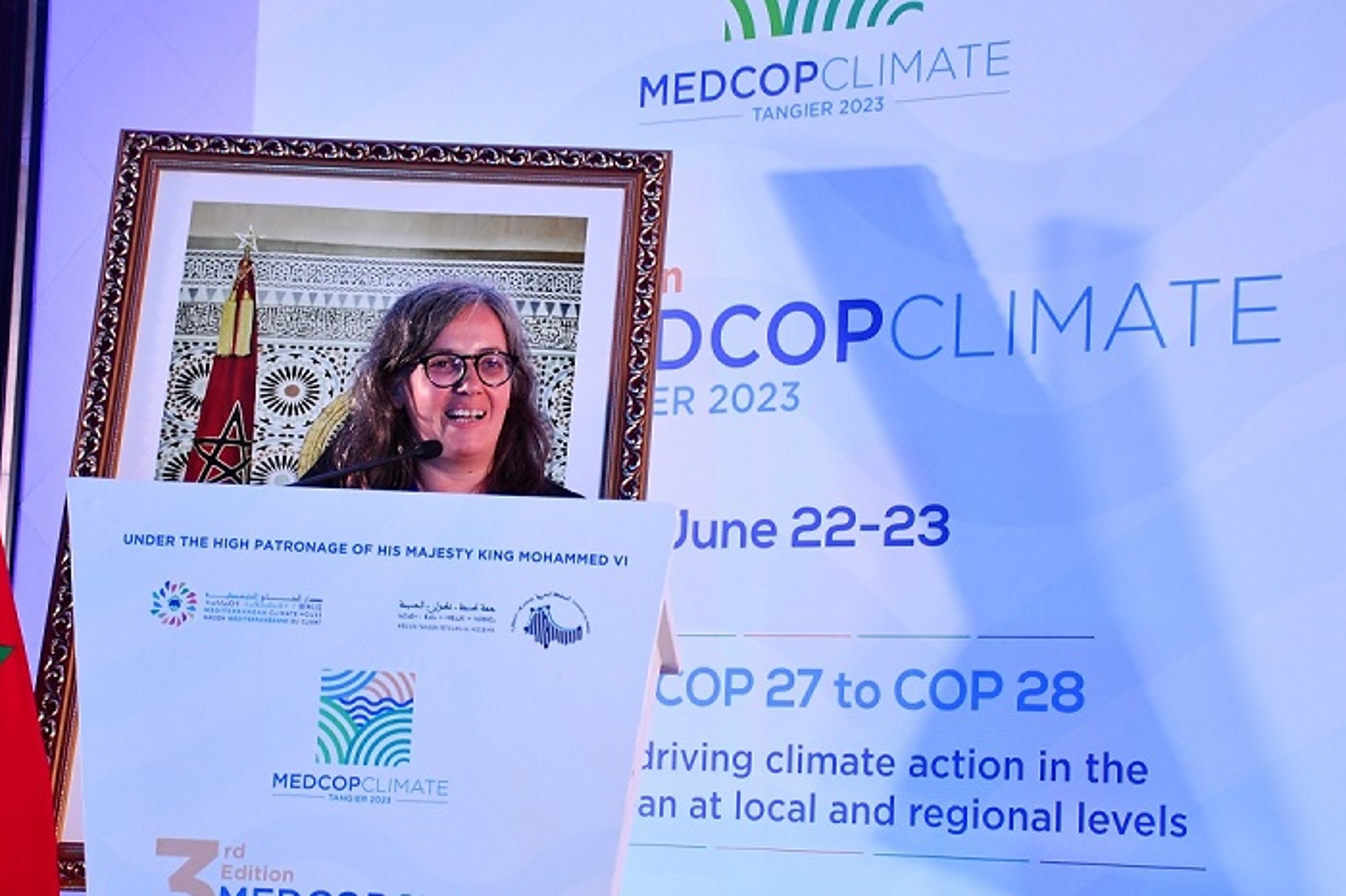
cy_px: 486
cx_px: 706
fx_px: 3363
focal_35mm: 90
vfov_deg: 15.2
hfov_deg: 22.6
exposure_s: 1/125
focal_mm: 42
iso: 1800
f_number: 4.5
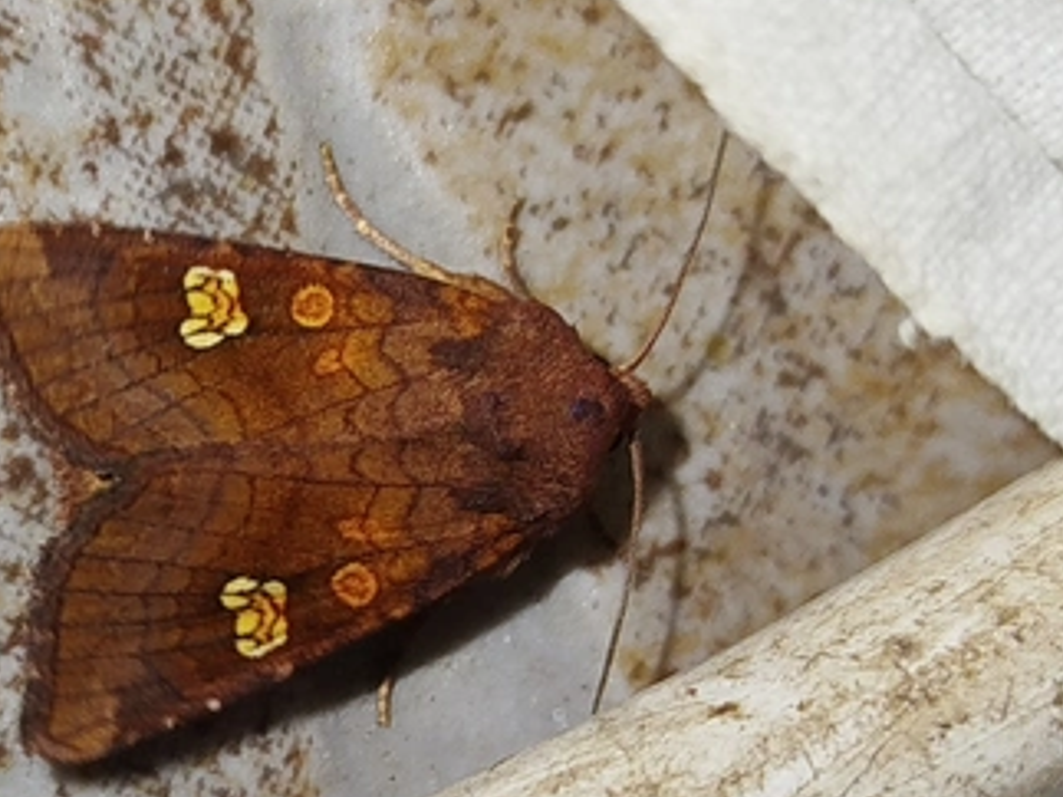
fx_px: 3039
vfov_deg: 14.9
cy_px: 530
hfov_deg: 19.8
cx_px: 346
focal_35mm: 99
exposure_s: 1/50
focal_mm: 5.31
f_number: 1.7
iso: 64
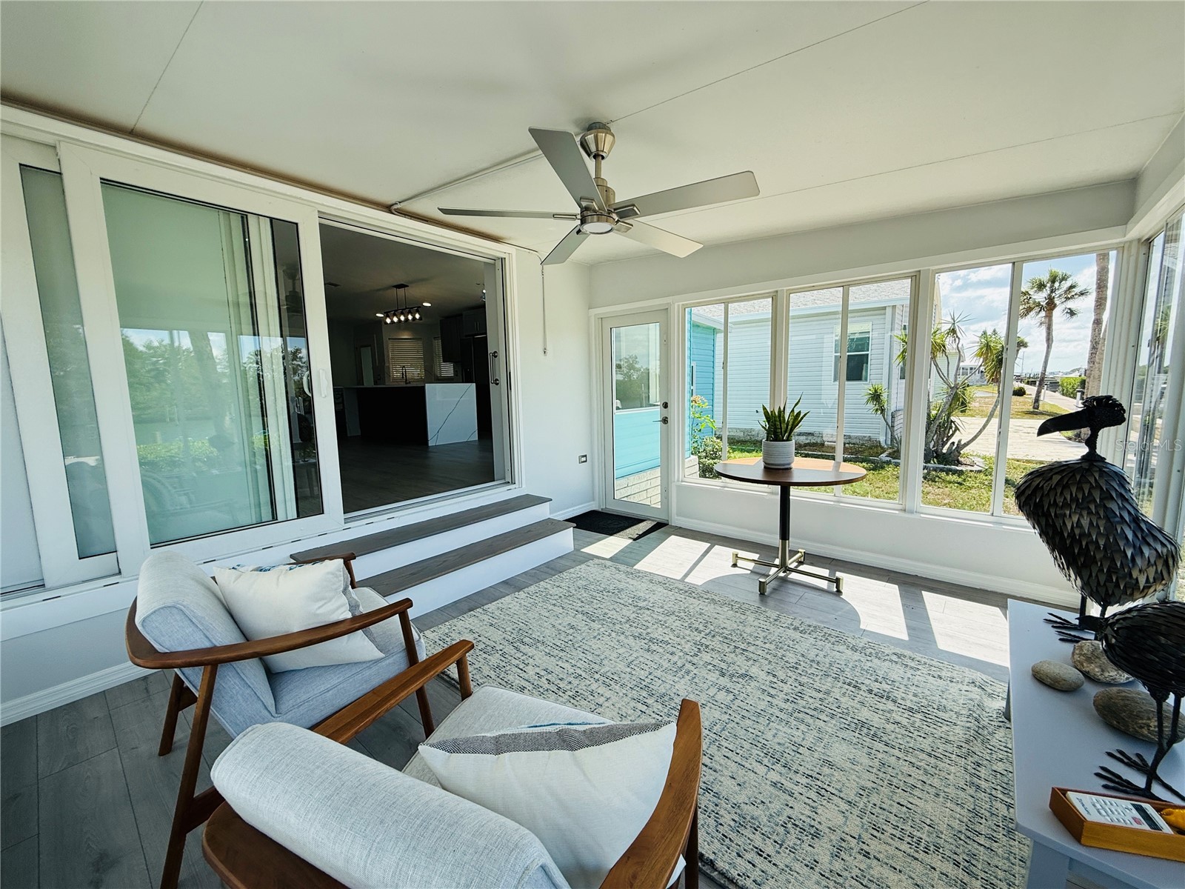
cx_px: 592
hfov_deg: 102.1
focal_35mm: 14
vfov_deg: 85.7
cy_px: 444
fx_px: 479
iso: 50
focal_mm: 2.22
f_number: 2.2
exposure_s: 1/799
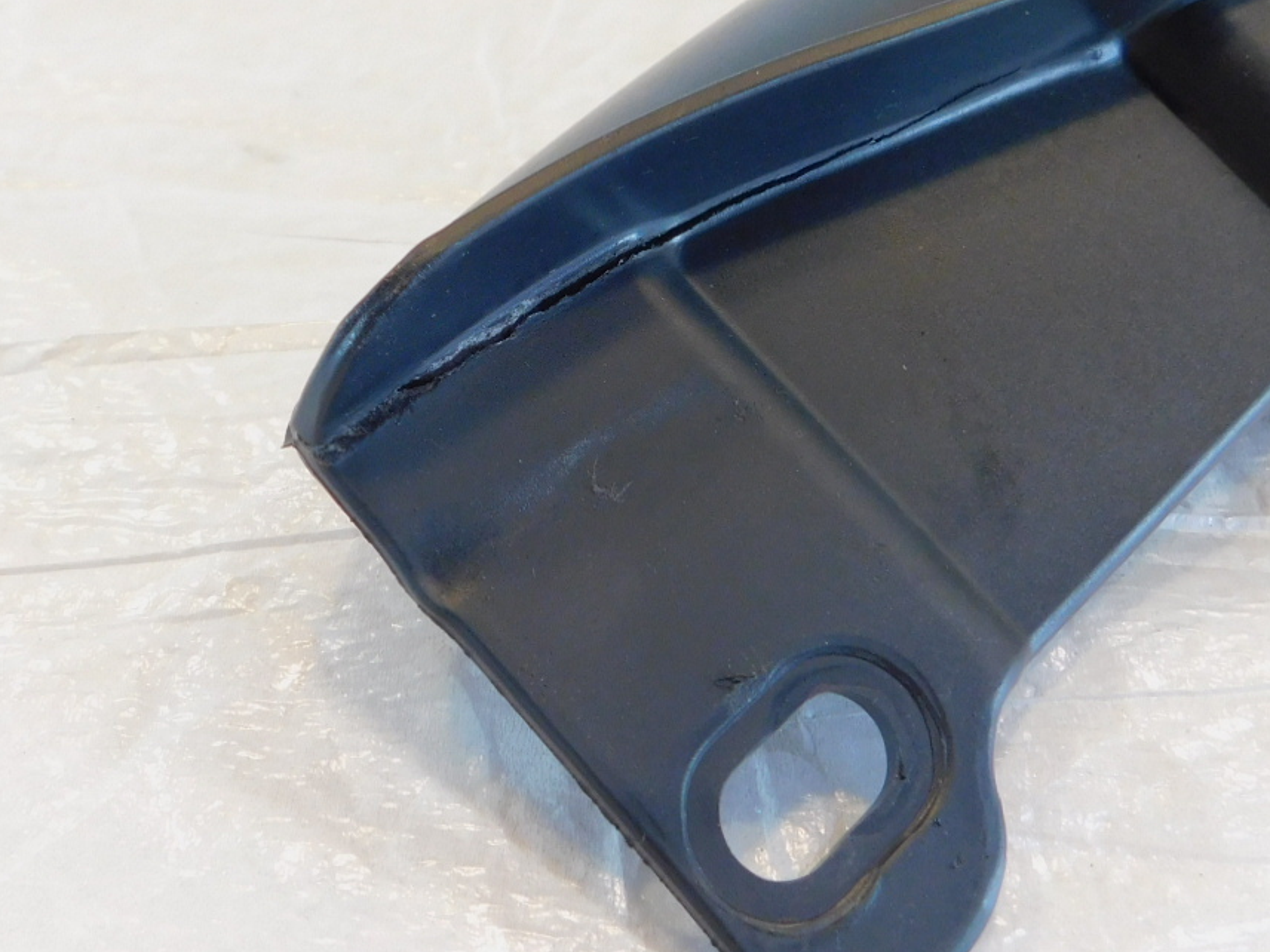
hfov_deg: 43.7
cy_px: 328
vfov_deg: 33.3
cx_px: 516
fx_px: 1578
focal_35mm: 43
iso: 220
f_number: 3
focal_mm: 4
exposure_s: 1/30
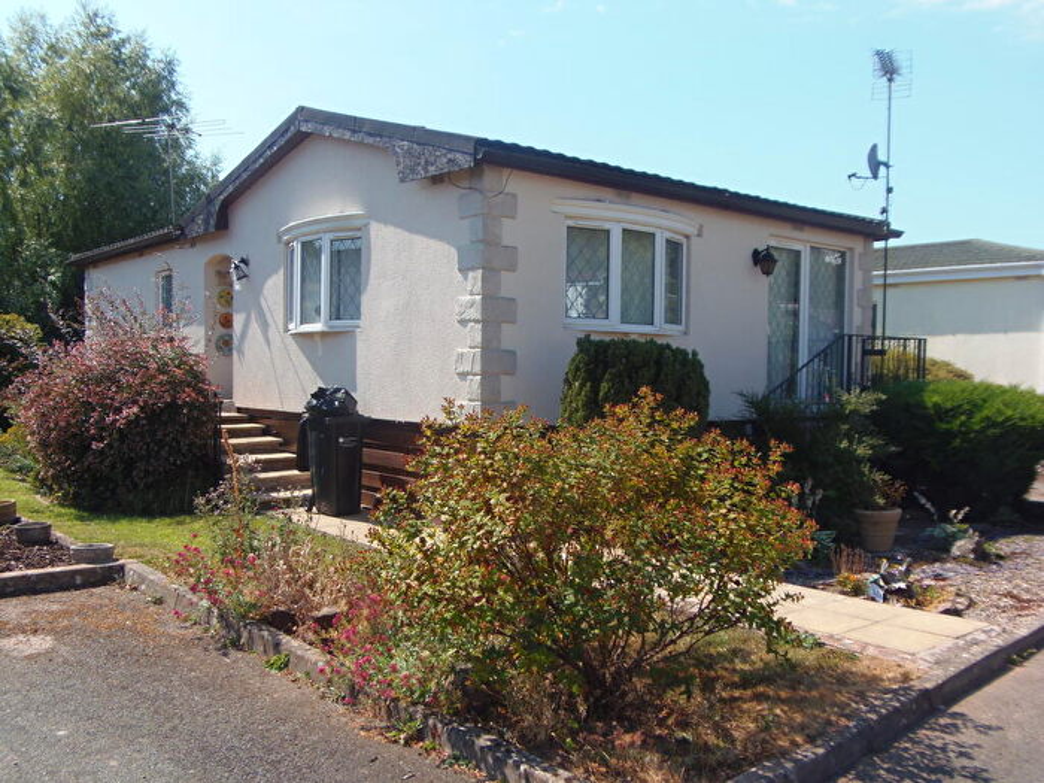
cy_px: 392
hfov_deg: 60.0
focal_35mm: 30
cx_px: 522
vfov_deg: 46.8
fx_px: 905
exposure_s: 1/500
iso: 64
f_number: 3.2
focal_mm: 5.5
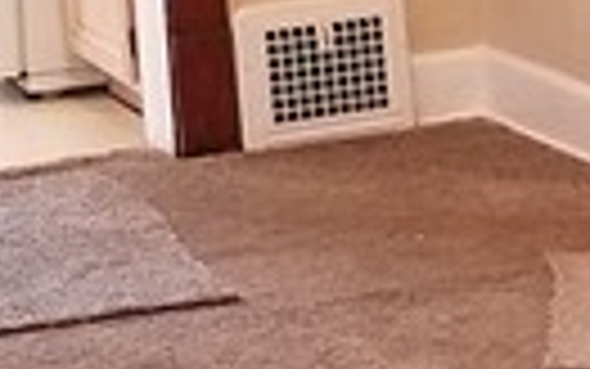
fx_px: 3459
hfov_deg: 9.5
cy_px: -58
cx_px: 892
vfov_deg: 6.1
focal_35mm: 215
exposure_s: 1/17
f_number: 1.7
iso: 200
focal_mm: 4.2
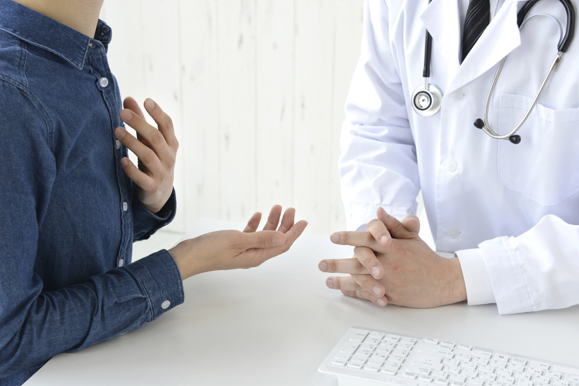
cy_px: 193
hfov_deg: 28.1
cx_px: 290
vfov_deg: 18.9
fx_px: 1158
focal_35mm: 72
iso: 640
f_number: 7.1
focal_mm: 72
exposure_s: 1/60
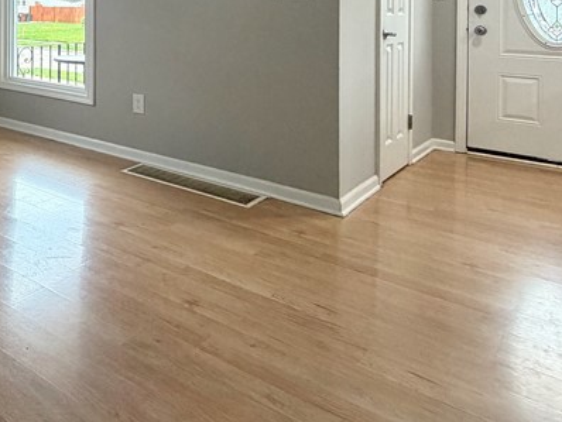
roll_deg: +0.1
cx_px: -10
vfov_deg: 35.7
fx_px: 585
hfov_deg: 43.4
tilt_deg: +1.1
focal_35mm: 36
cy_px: -4
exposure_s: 1/121
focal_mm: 2.22
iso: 250
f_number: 2.2
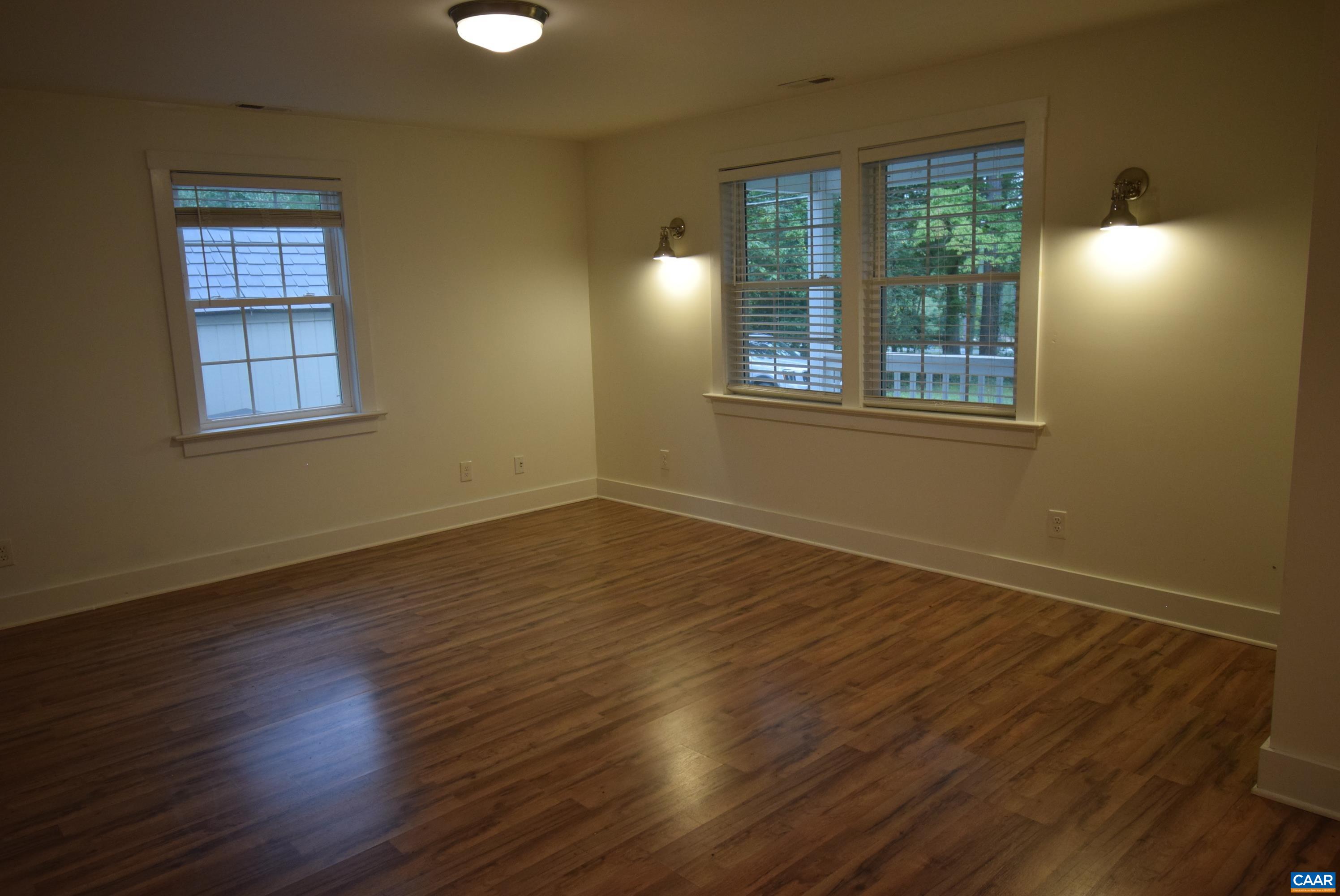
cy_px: 448
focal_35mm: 24
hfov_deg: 73.7
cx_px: 670
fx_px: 894
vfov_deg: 53.2
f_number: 5.3
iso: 800
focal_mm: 16
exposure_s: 1/60
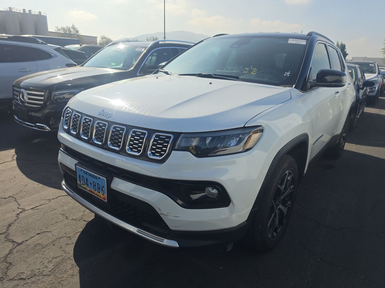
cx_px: 192
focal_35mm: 23
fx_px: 256
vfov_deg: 58.9
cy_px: 144
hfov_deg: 73.9
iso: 38
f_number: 1.4
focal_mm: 6.5
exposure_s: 1/7940
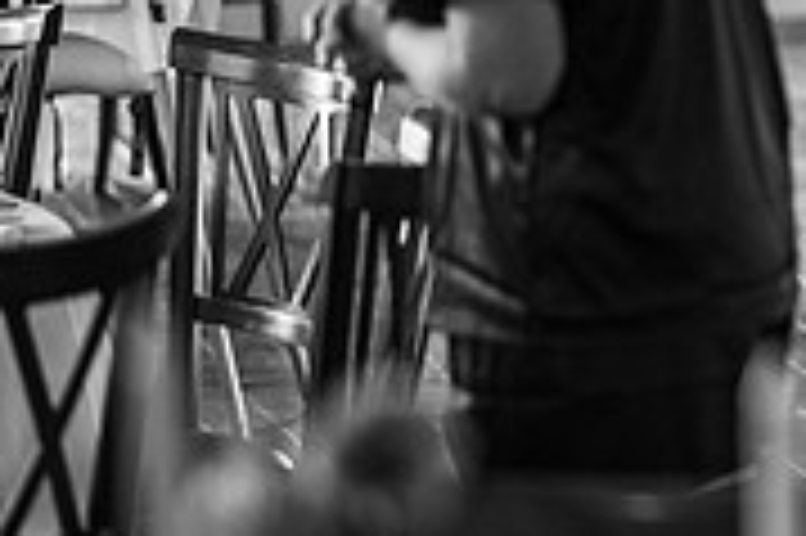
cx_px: 1207
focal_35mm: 275
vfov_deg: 5.0
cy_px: 63
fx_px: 6151
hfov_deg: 7.4
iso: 140
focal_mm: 85
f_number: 1.8
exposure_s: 1/200
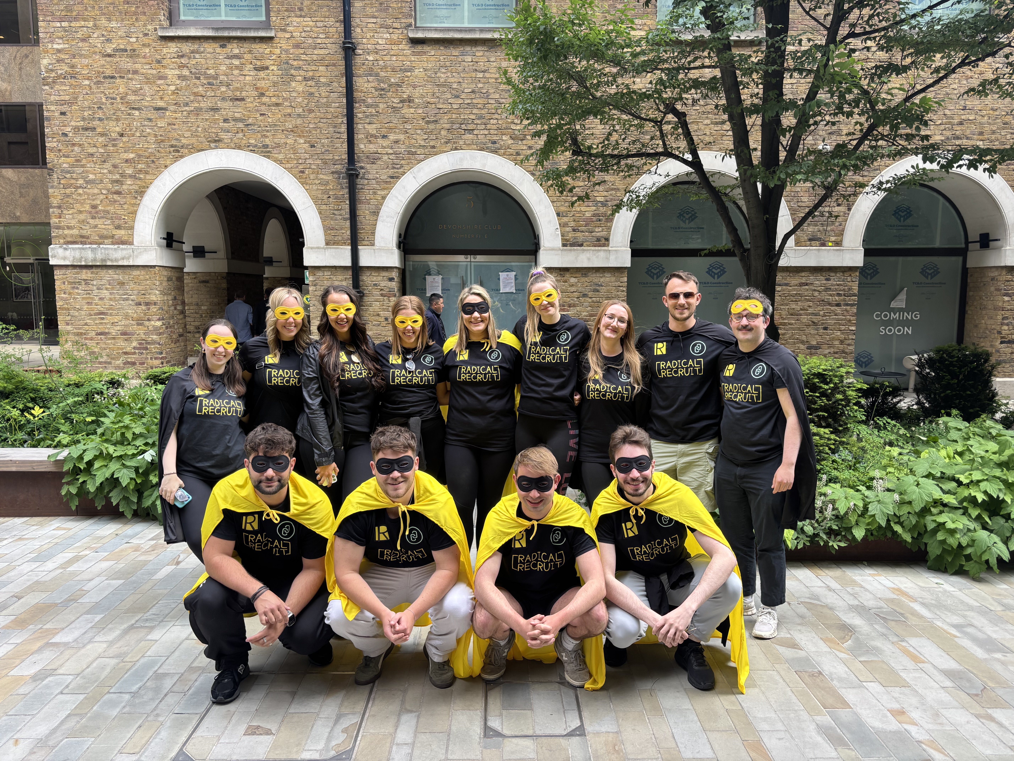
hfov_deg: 67.3
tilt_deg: -5.5
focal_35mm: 26
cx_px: 507
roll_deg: +0.1
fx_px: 762
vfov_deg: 53.1
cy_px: 380
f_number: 1.6
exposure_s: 1/190
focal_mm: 5.96
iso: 40
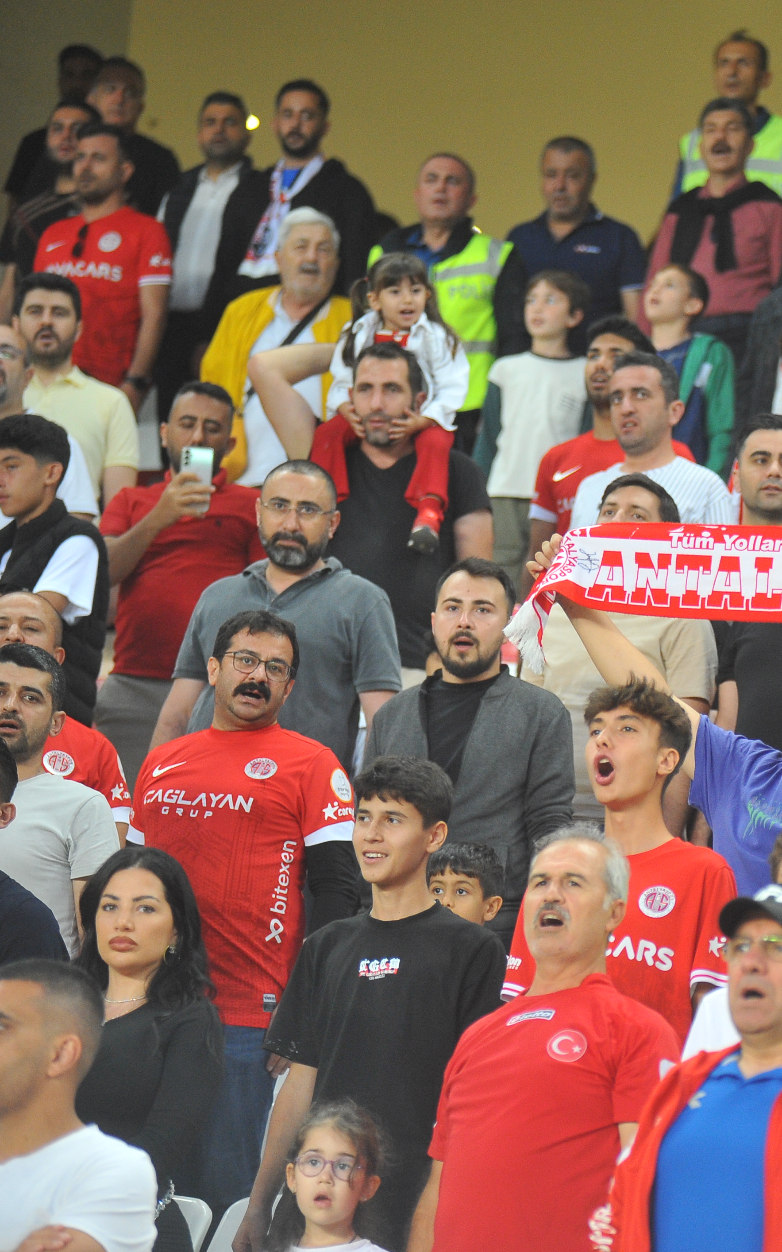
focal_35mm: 253
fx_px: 8627
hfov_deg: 5.2
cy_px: 626
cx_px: 897
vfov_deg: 8.3
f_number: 6.3
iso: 2000
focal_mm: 165
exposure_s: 1/400
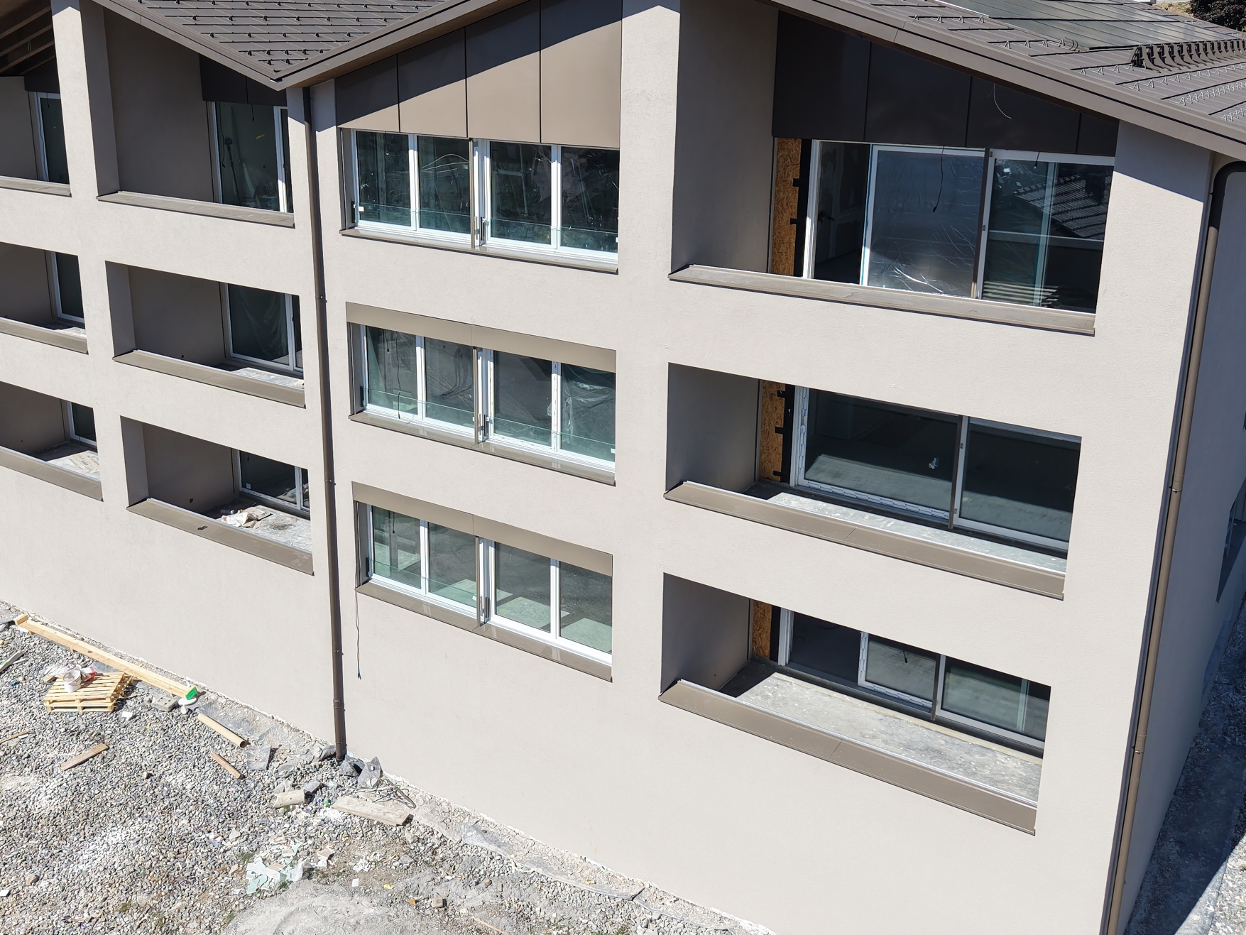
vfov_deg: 40.5
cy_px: 359
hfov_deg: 52.6
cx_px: 574
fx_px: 1260
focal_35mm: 35
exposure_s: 1/5000
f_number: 1.8
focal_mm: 8.67
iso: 200
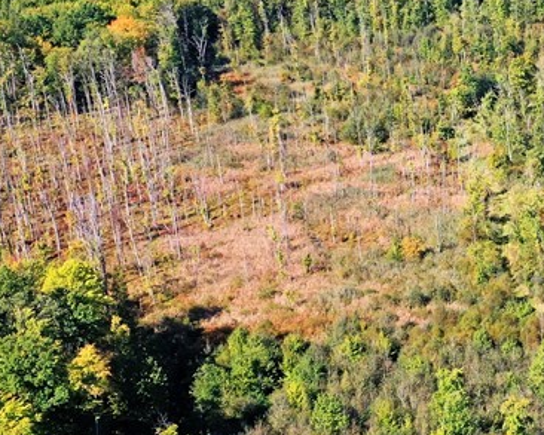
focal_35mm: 78
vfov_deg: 19.7
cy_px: 229
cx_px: 627
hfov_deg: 22.7
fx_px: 1256
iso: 100
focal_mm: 10.26
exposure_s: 1/320
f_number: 5.6
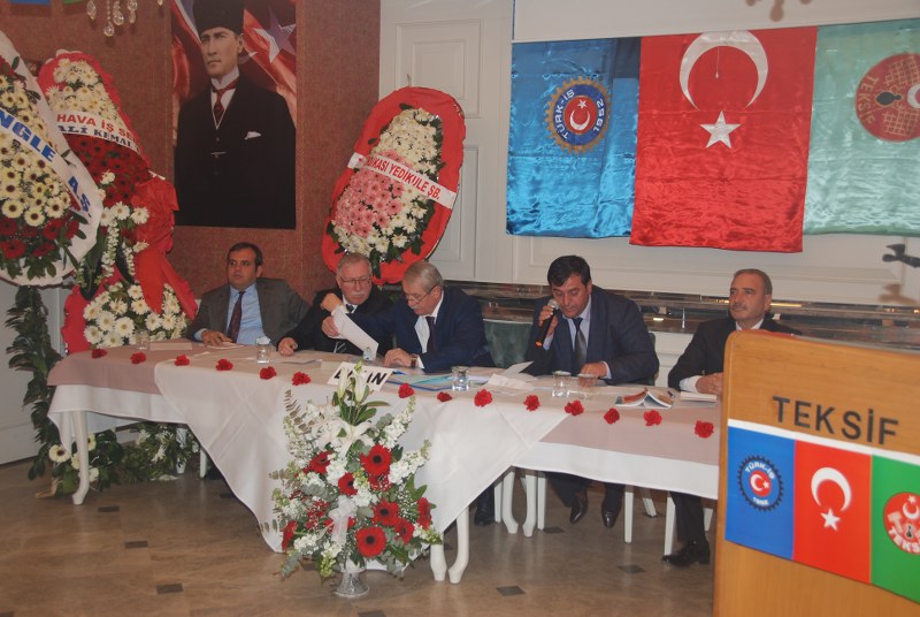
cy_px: 308
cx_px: 460
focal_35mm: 40
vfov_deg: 33.1
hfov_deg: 47.9
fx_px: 1037
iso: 200
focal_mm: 27
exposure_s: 1/60
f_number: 4
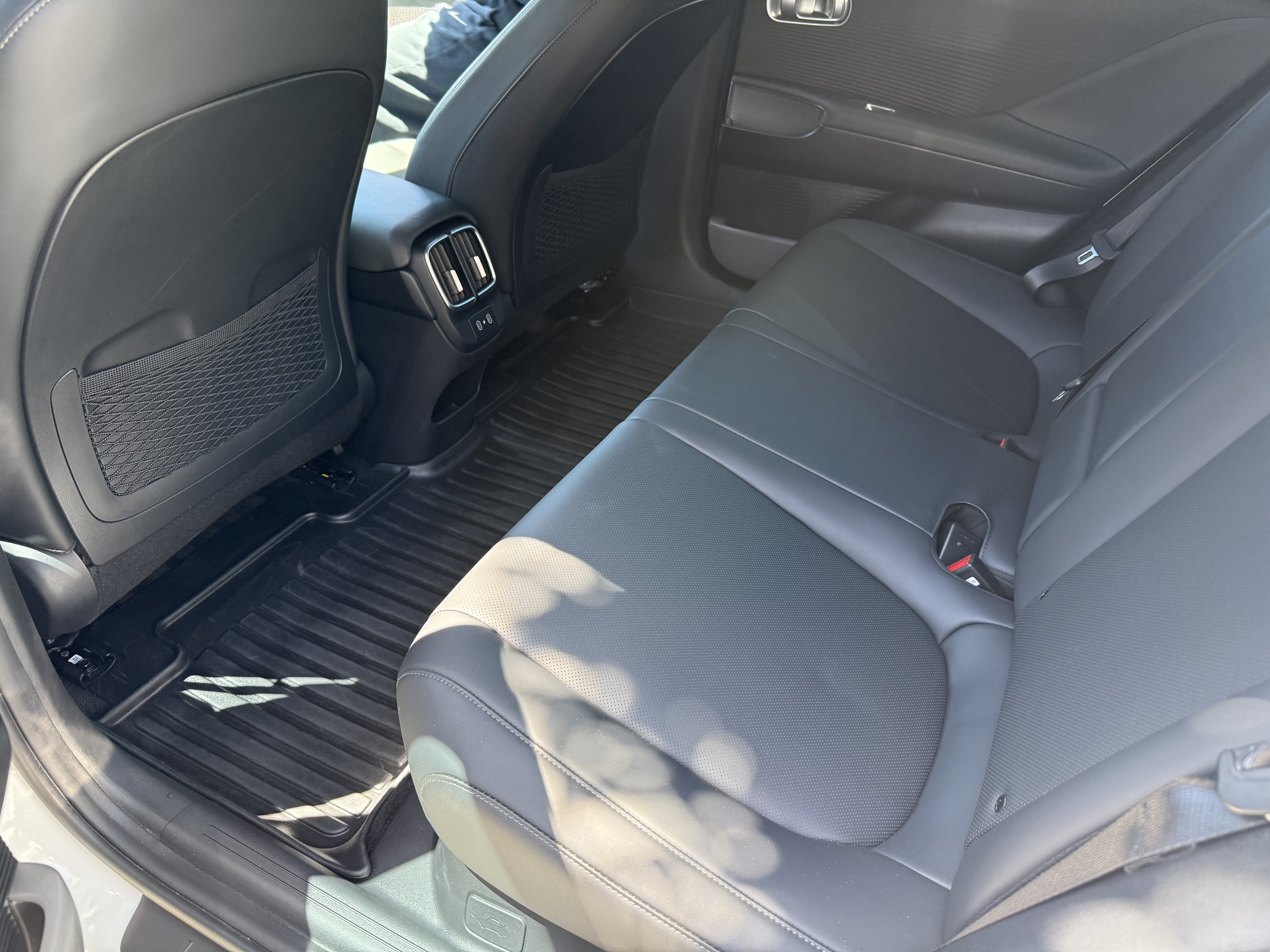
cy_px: 476
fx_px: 881
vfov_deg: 56.8
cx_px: 635
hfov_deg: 71.6
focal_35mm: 24
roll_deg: -3.0
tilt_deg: -36.8
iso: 200
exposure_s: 1/104
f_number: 1.78
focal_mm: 6.76
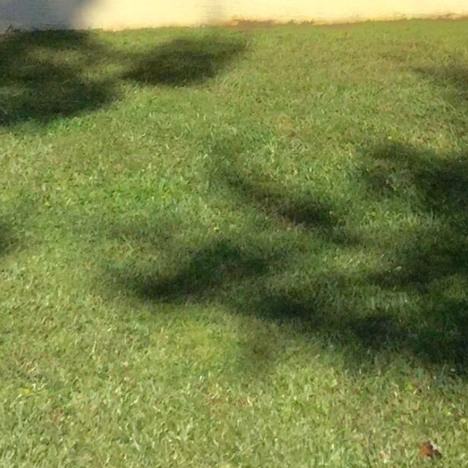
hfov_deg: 13.1
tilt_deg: -1.4
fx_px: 2034
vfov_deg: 12.4
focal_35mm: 133
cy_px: -251
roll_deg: -2.0
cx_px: 307
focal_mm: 3.3
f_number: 2.4
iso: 25
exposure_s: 1/2809
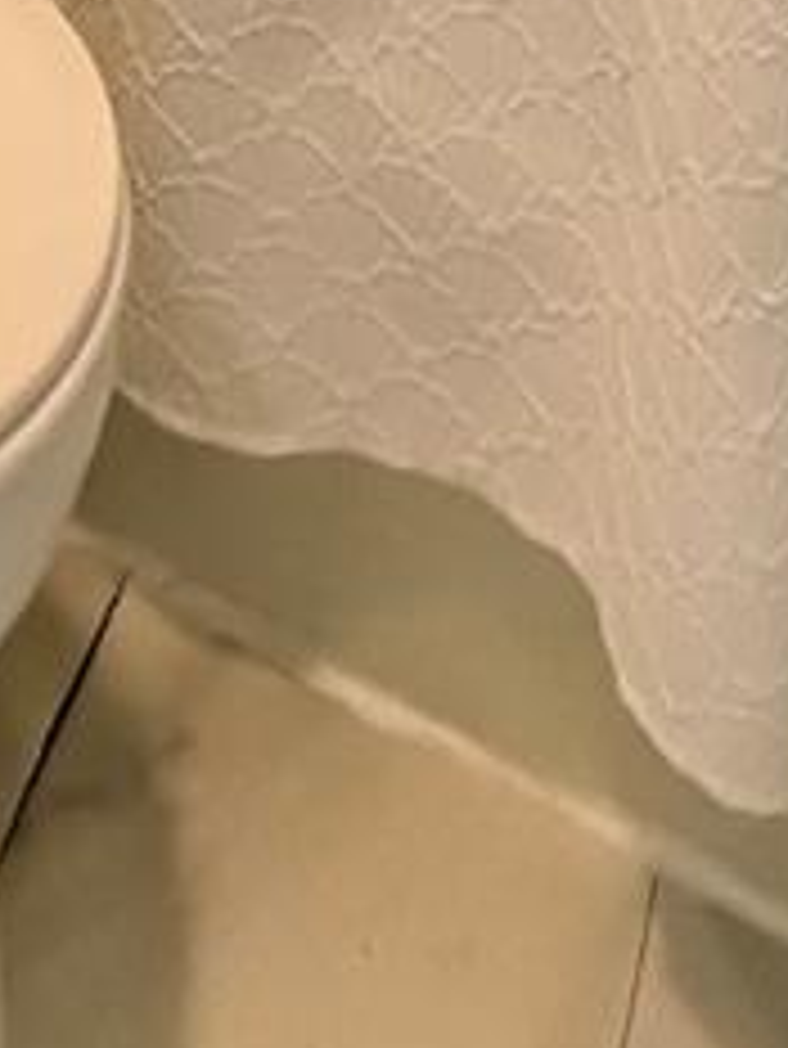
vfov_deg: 15.1
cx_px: 63
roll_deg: -0.7
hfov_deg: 20.0
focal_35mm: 72
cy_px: -1475
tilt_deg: -5.6
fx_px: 2183
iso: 1000
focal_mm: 2.22
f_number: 2.2
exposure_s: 1/60
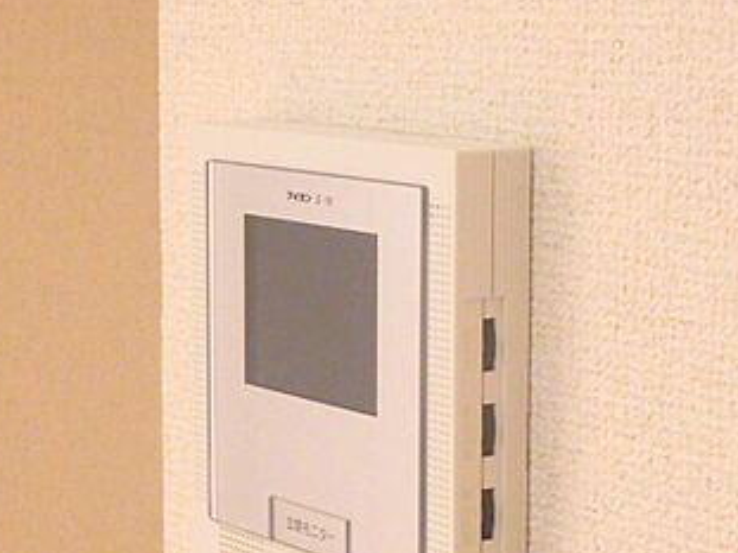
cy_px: 437
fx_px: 2323
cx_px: 344
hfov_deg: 18.1
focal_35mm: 109
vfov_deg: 13.5
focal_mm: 9.4
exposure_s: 1/30
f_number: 5.2
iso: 800
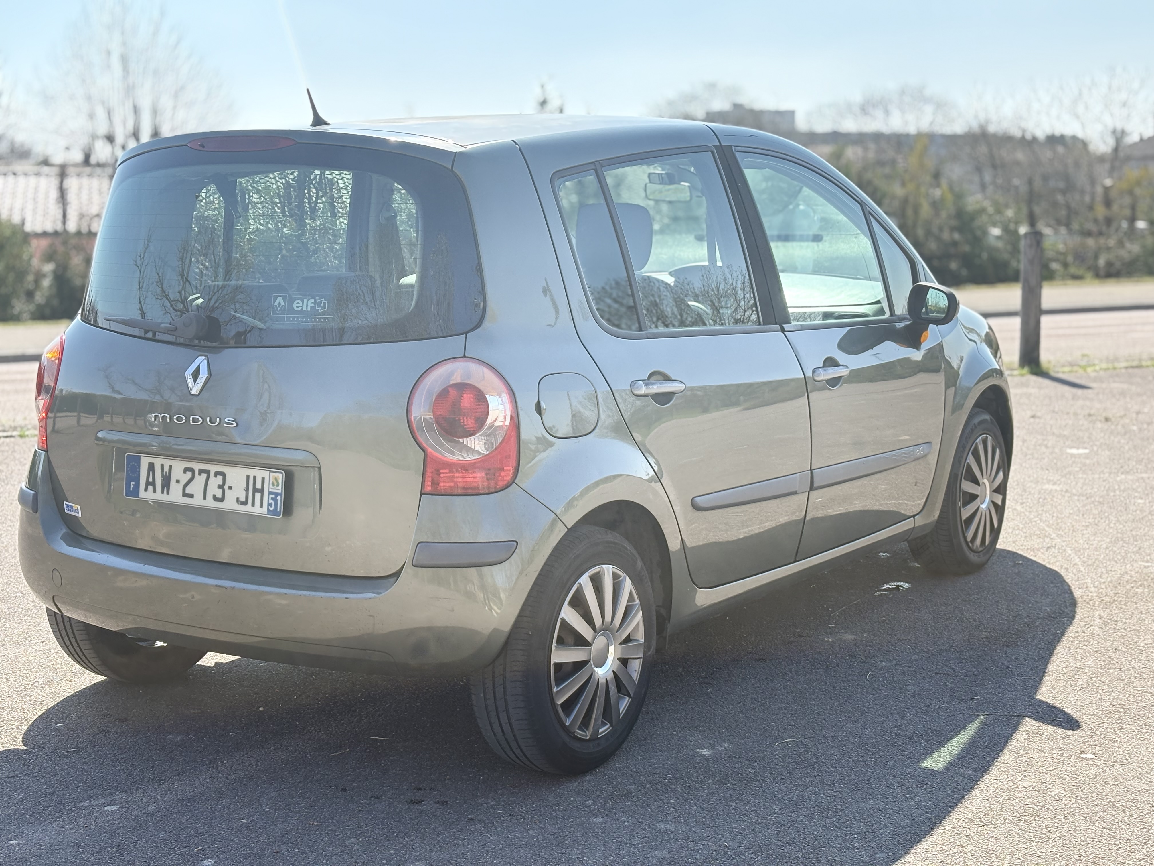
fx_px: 1734
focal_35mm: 52
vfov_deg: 28.0
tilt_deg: -6.9
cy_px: 433
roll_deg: +0.5
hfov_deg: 36.8
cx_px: 577
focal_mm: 5.96
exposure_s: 1/1065
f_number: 1.6
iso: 50
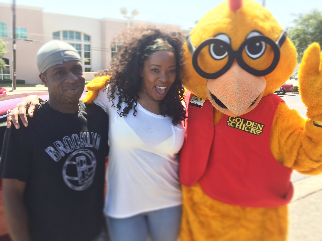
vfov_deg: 48.2
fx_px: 270
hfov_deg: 61.7
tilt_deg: -12.3
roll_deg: -3.1
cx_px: 161
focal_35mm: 29
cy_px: 120
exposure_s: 1/494
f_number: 2.2
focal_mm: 4.15
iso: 32
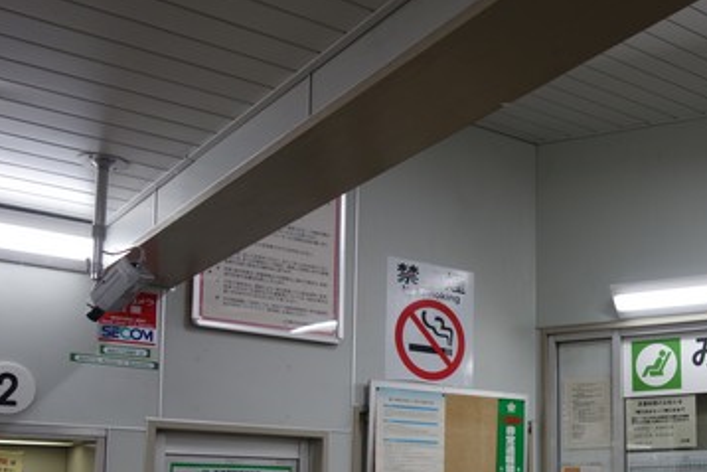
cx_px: 579
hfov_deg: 37.9
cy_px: 410
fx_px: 982
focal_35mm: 50
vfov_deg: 26.3
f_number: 2
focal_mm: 10.4
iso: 125
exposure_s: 1/100
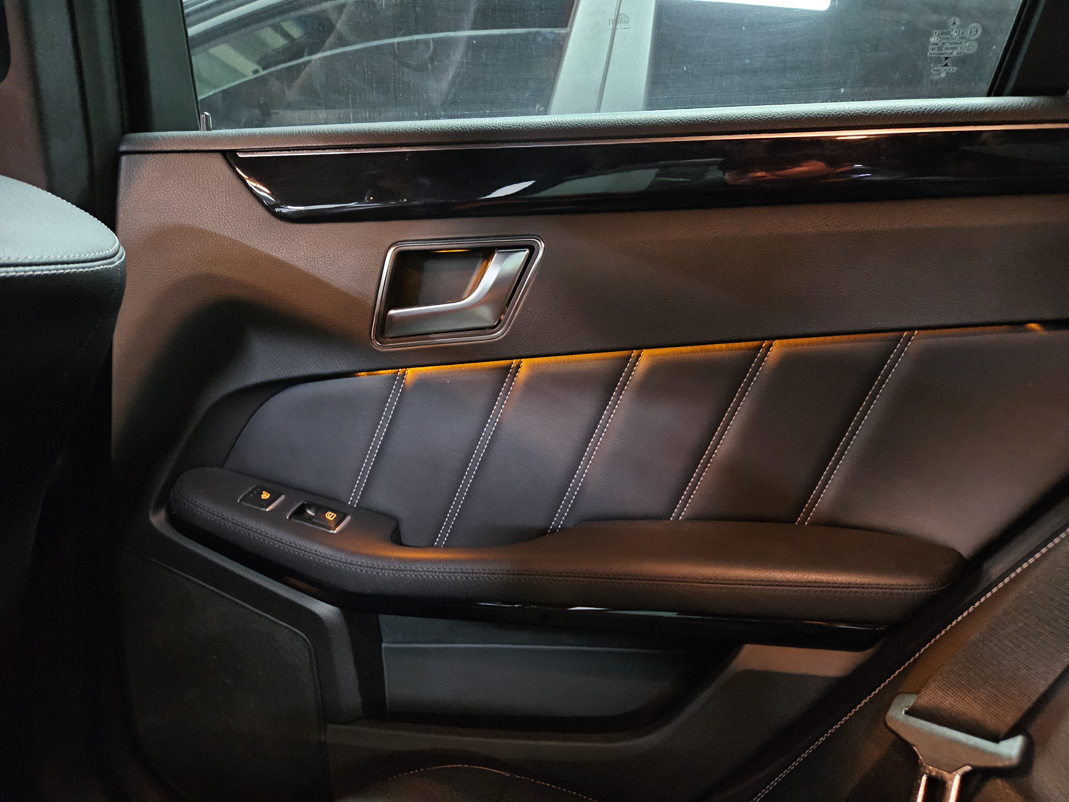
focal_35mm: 23
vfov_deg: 58.9
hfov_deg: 73.9
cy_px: 401
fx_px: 710
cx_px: 534
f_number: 1.8
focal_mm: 5.4
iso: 2500
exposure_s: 1/15
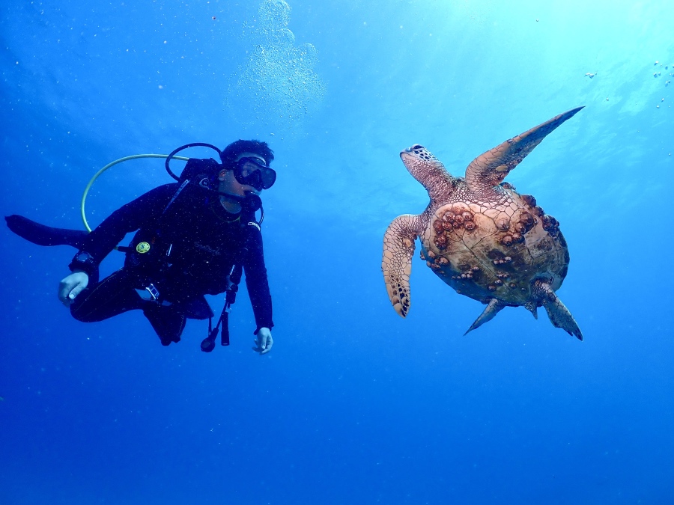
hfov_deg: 69.4
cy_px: 252
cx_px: 337
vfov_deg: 54.9
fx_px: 487
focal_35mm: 25
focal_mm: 4.5
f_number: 2.8
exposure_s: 1/800
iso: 100
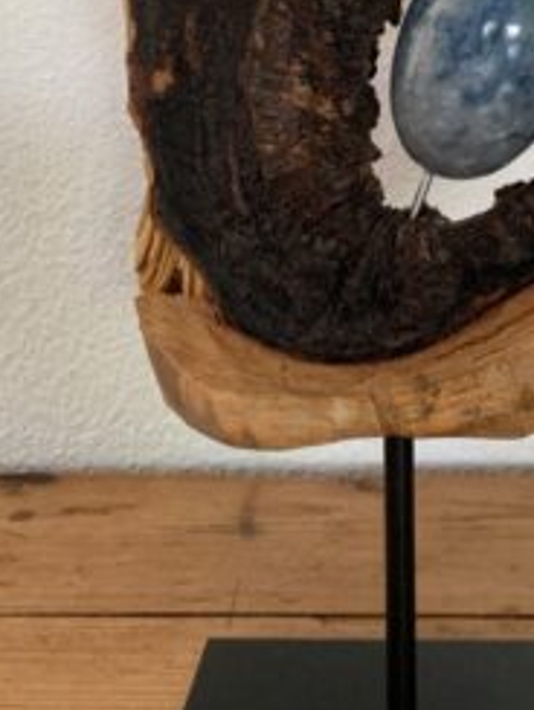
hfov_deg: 28.1
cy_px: 75
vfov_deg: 35.4
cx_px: 406
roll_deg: -0.1
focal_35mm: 51
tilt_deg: -1.3
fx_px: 1048
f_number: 1.8
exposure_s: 1/60
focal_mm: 4.25
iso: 320
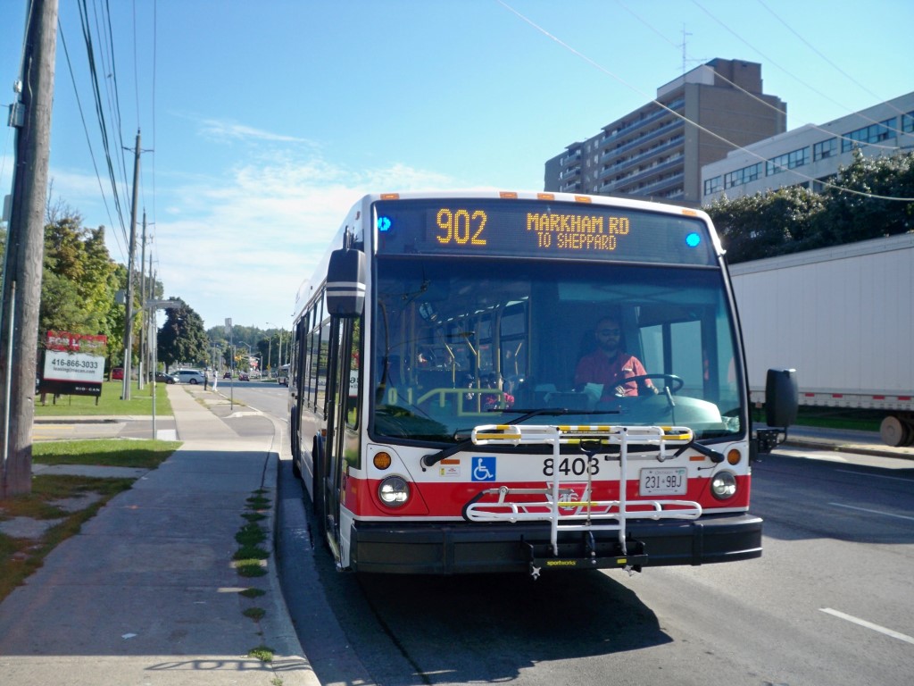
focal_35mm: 35
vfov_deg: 40.7
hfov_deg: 52.6
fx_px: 924
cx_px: 457
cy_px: 343
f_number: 3.1
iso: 64
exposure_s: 1/400
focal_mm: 6.3
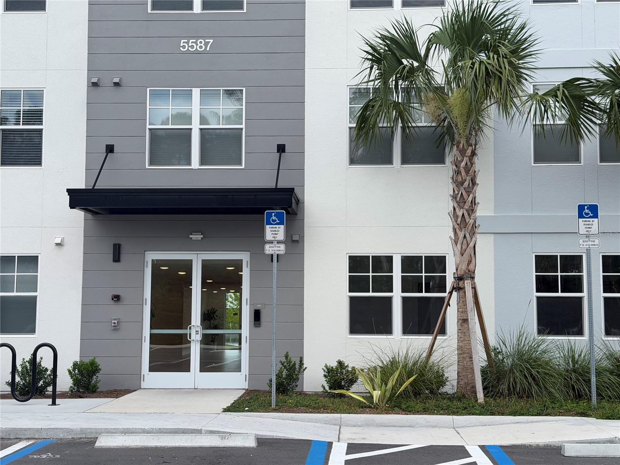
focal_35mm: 48
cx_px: 310
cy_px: 232
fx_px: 860
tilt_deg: +5.1
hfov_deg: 39.7
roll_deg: +0.2
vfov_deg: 30.3
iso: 64
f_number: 1.78
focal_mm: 6.76
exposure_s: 1/2415
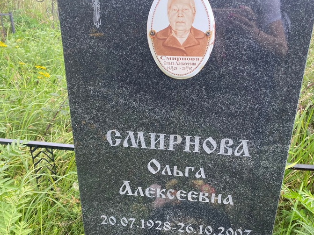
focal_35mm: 31
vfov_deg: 45.4
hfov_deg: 58.1
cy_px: 127
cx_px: 183
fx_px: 281
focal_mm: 4.25
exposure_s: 1/156
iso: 32
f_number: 1.8
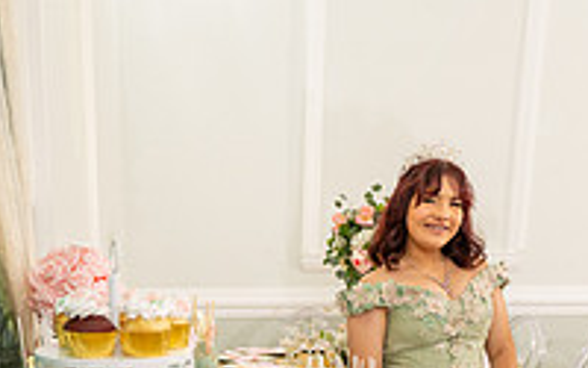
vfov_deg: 20.5
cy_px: 539
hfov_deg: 36.7
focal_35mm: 55
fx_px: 881
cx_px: 223
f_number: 4.5
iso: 500
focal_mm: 24
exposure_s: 1/100
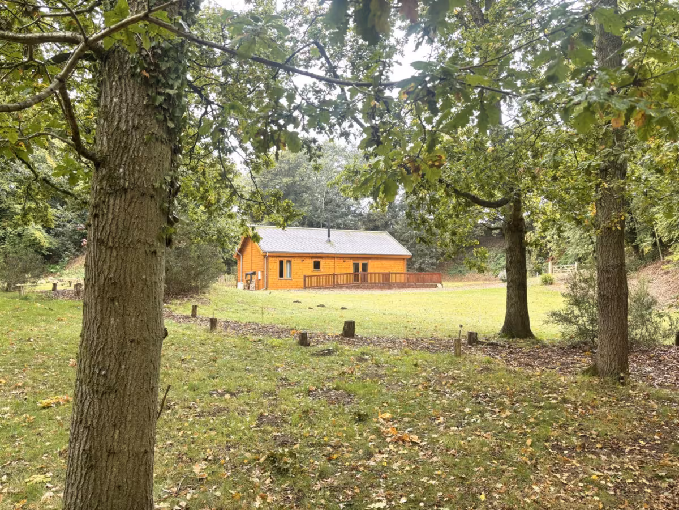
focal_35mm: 26
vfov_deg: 53.1
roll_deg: +0.0
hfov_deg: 67.3
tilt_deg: +2.3
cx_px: 340
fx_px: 510
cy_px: 255
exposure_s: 1/121
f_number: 1.6
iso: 64
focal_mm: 5.96
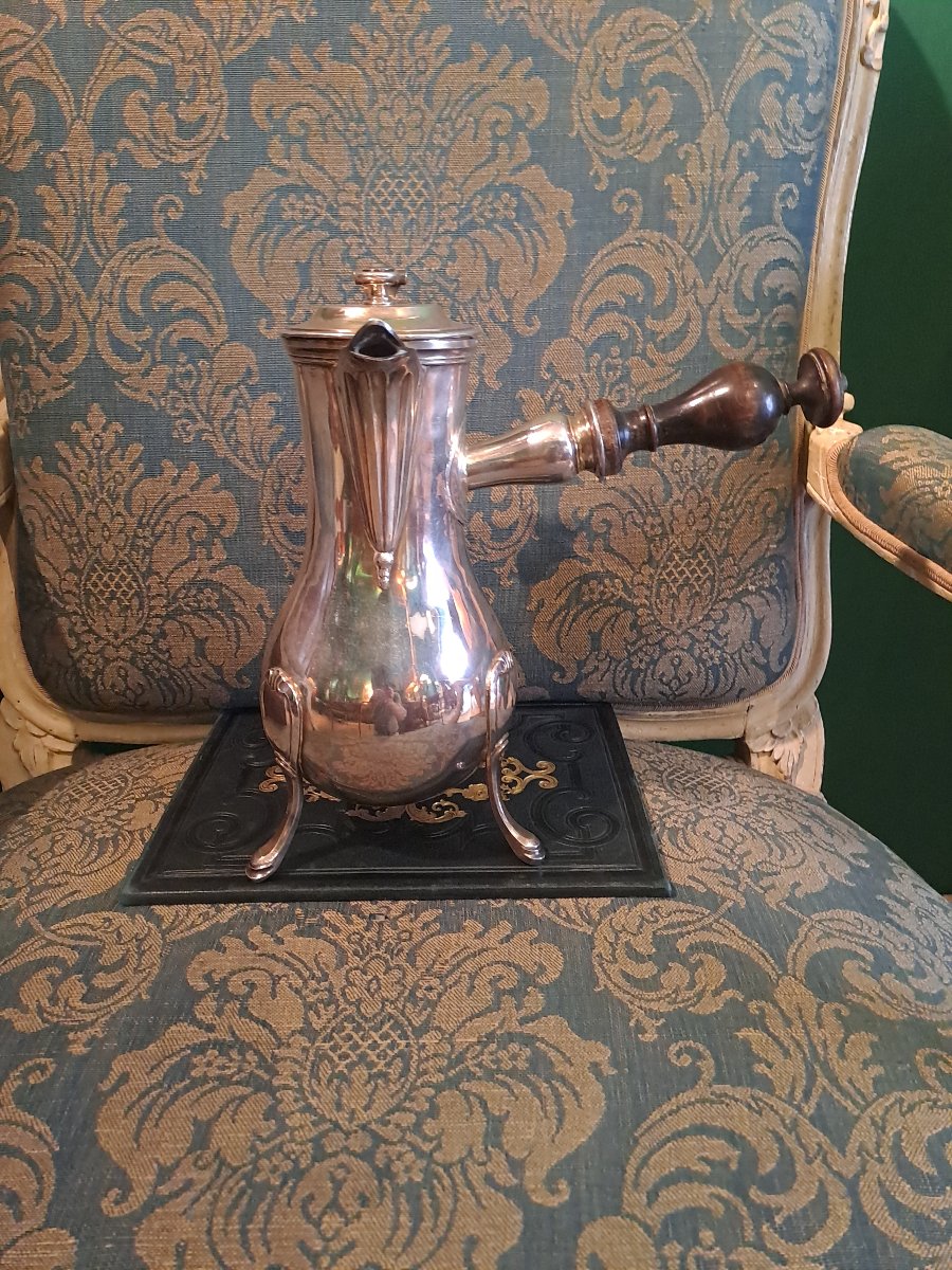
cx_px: 476
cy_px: 635
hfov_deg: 54.9
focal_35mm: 25
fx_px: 917
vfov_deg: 69.4
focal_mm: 4.65
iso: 800
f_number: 1.8
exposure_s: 1/25
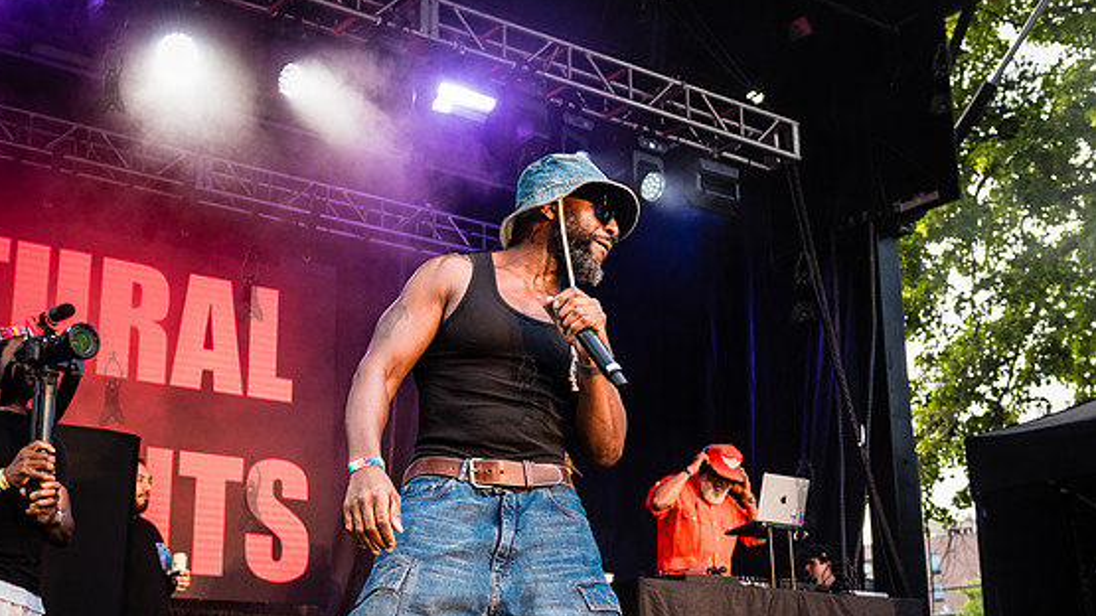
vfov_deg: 23.9
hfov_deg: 41.3
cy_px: 348
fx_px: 1453
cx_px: 519
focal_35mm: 50
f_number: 4.5
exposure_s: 1/400
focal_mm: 38
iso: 1000
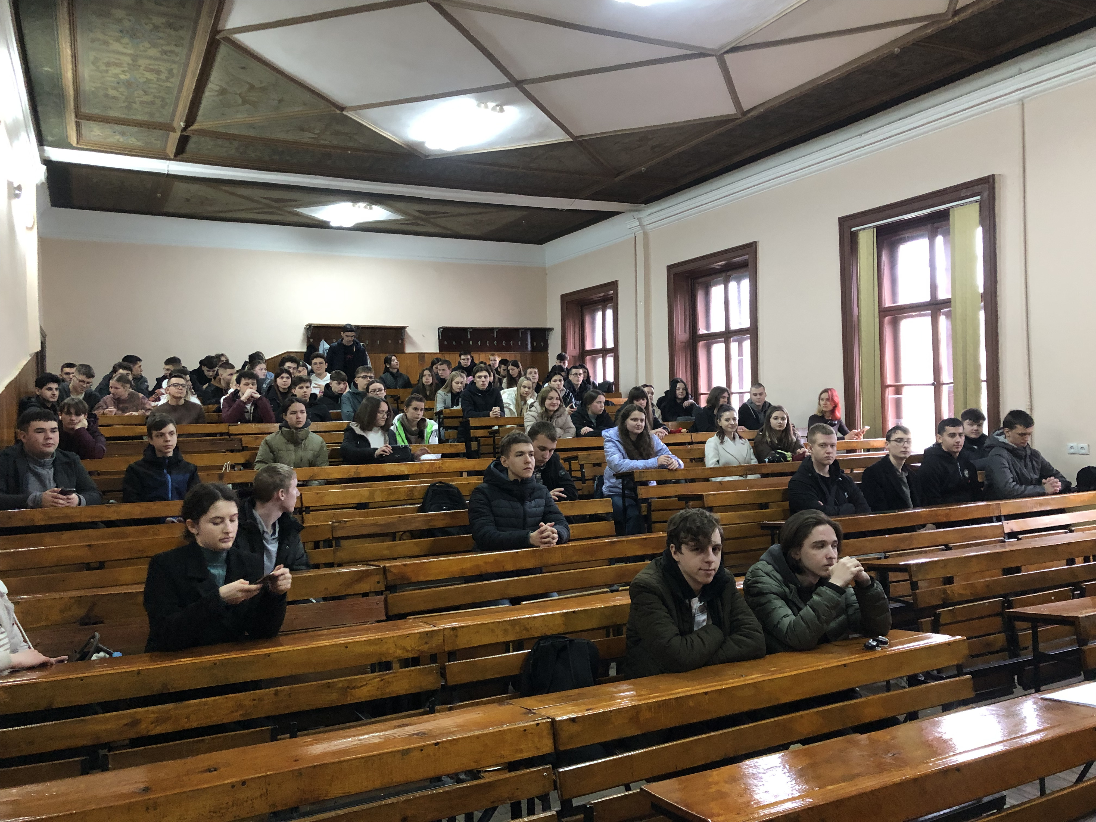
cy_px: 411
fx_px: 887
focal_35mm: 28
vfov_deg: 49.7
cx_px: 548
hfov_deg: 63.4
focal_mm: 3.99
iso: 100
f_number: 1.8
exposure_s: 1/14
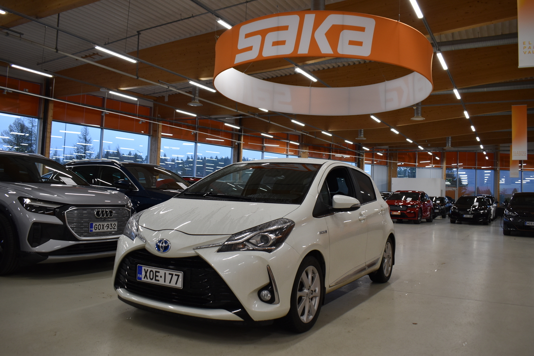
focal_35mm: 30
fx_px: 445
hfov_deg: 61.9
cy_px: 178
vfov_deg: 43.6
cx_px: 267
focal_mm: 20
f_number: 4.8
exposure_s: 1/90
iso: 400
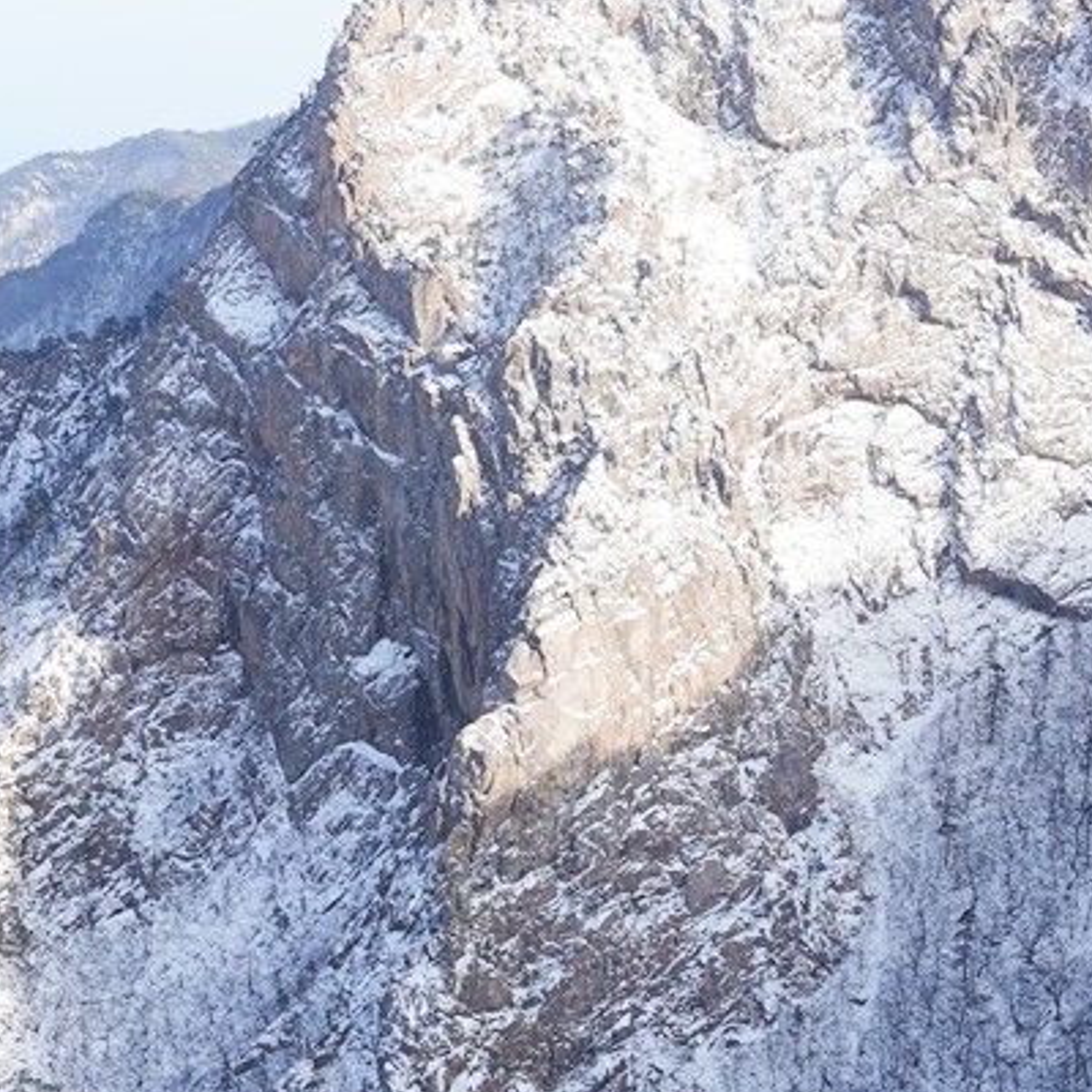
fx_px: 4247
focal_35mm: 119
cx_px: 560
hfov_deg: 14.7
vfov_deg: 14.5
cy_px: 945
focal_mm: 28
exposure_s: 1/100
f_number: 11
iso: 160
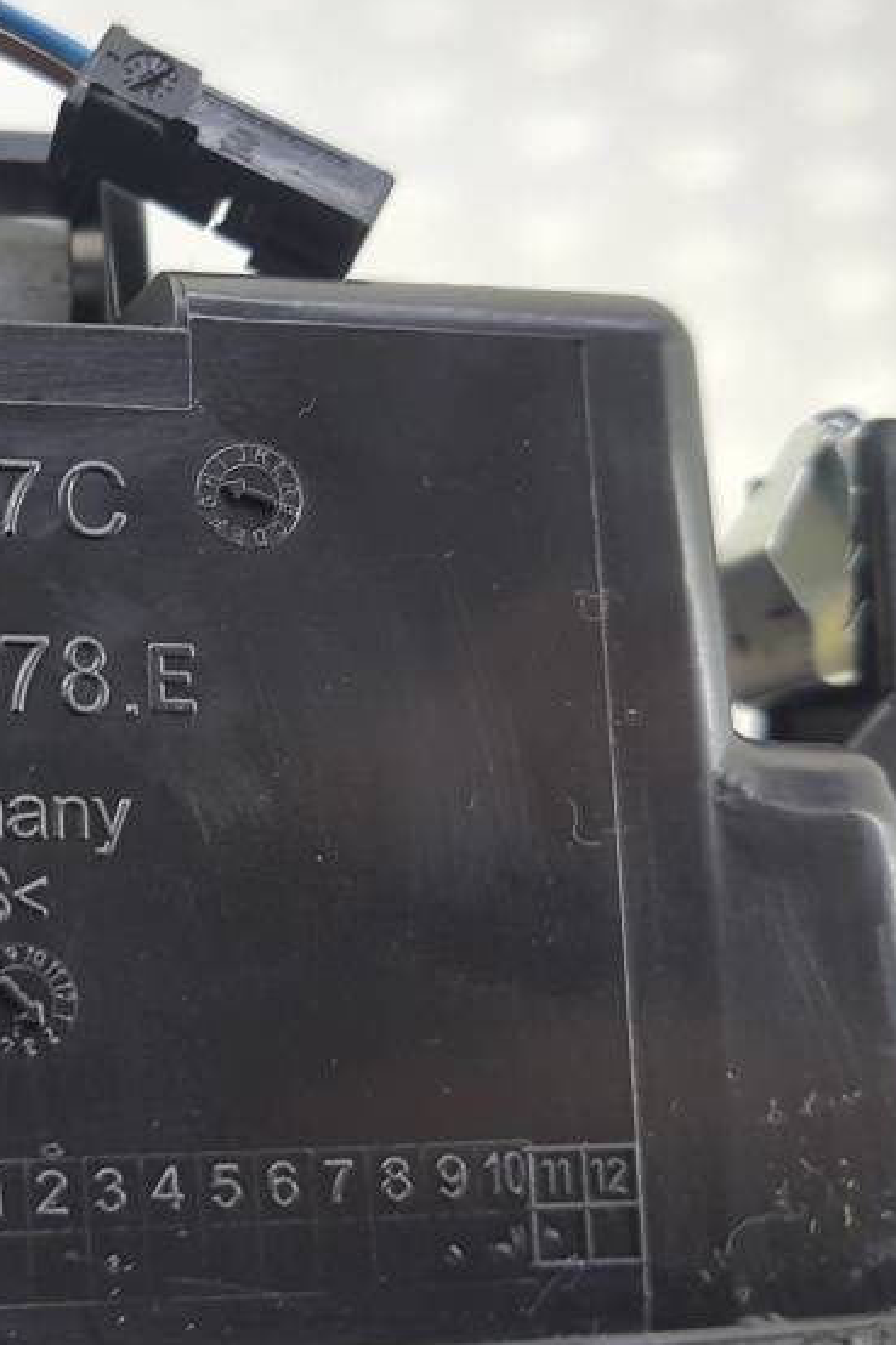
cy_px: 631
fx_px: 1868
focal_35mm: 50
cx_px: -206
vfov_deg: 39.6
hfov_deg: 24.2
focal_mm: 4.2
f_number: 1.7
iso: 100
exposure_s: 1/100
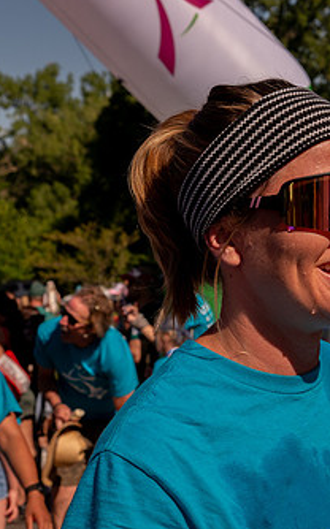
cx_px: 274
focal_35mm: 124
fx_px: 1789
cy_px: 238
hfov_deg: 10.5
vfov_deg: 16.8
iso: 800
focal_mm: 70
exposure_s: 1/2000
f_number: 11
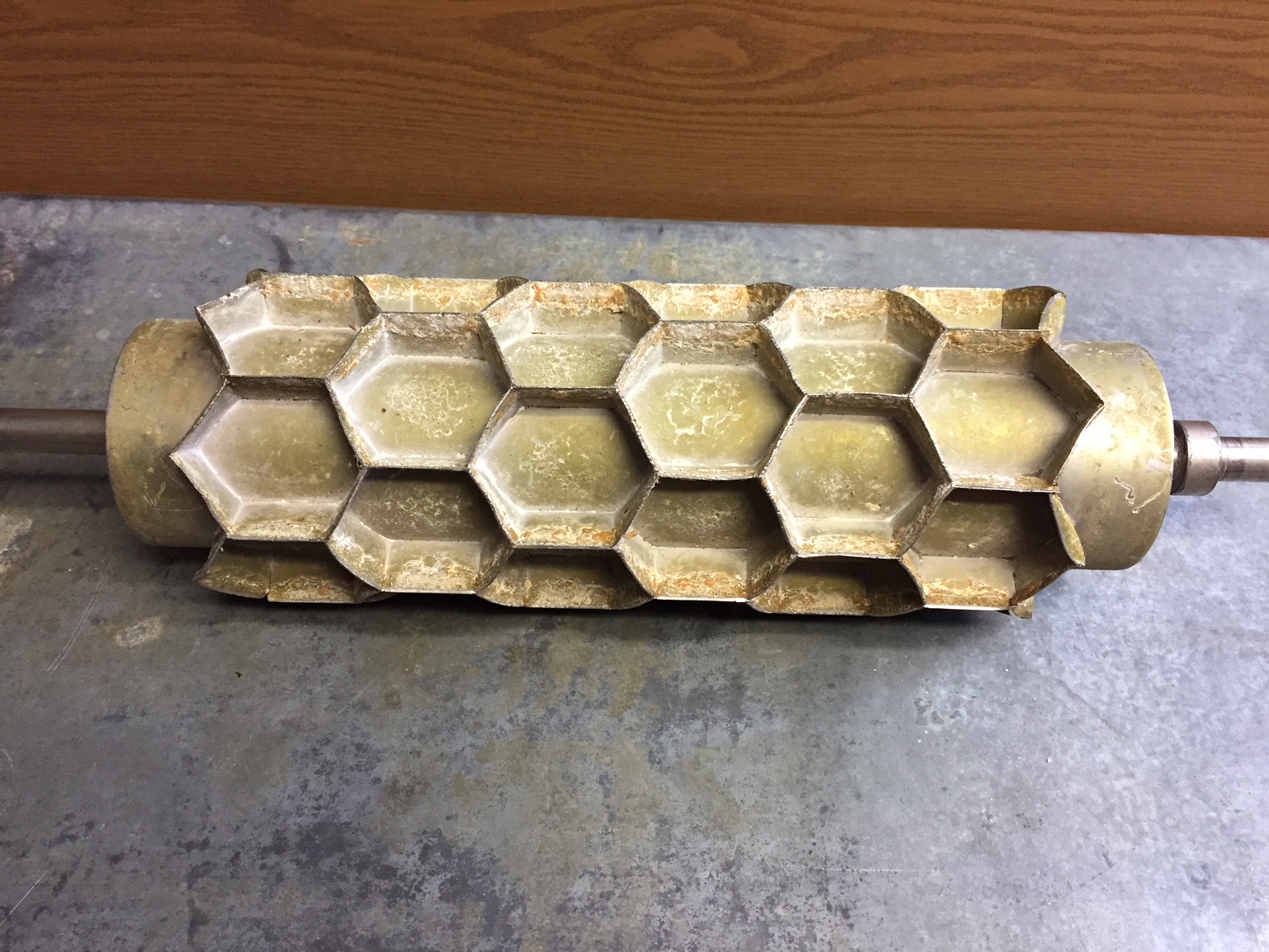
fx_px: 1063
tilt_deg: -52.1
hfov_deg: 61.7
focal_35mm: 29
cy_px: 476
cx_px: 634
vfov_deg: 48.2
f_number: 2.2
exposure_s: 1/30
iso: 160
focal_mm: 4.15
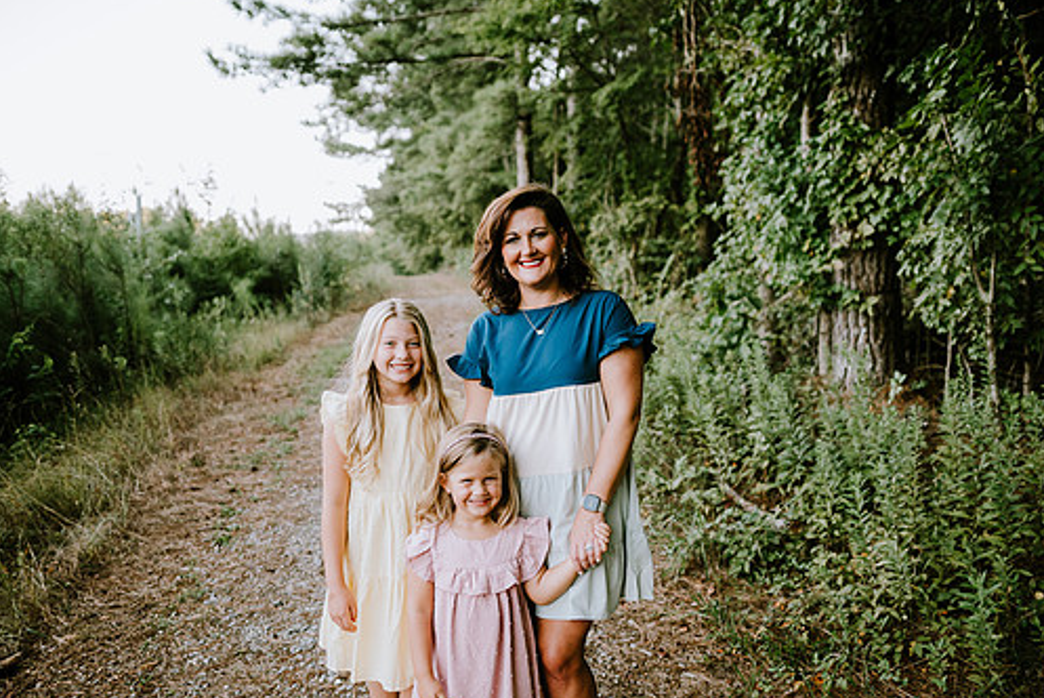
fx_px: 812
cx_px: 536
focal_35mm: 28
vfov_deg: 46.4
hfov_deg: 65.4
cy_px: 377
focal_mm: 24
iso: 320
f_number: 2.2
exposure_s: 1/250
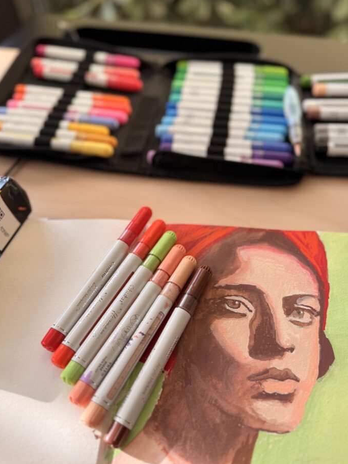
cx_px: 185
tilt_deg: -53.8
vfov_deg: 65.3
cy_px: 233
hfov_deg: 51.3
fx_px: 362
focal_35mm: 27
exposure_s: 1/147
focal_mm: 6.76
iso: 80
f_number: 1.78
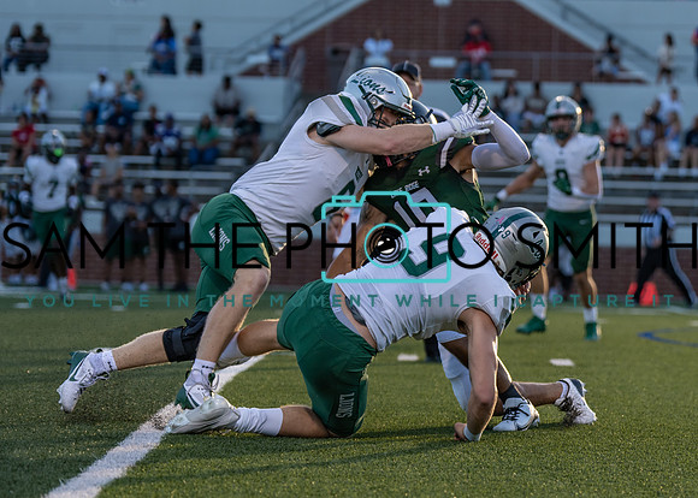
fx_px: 3173
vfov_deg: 9.0
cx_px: 428
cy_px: 204
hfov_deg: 12.5
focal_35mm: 160
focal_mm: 96
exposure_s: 1/1250
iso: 160
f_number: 2.8
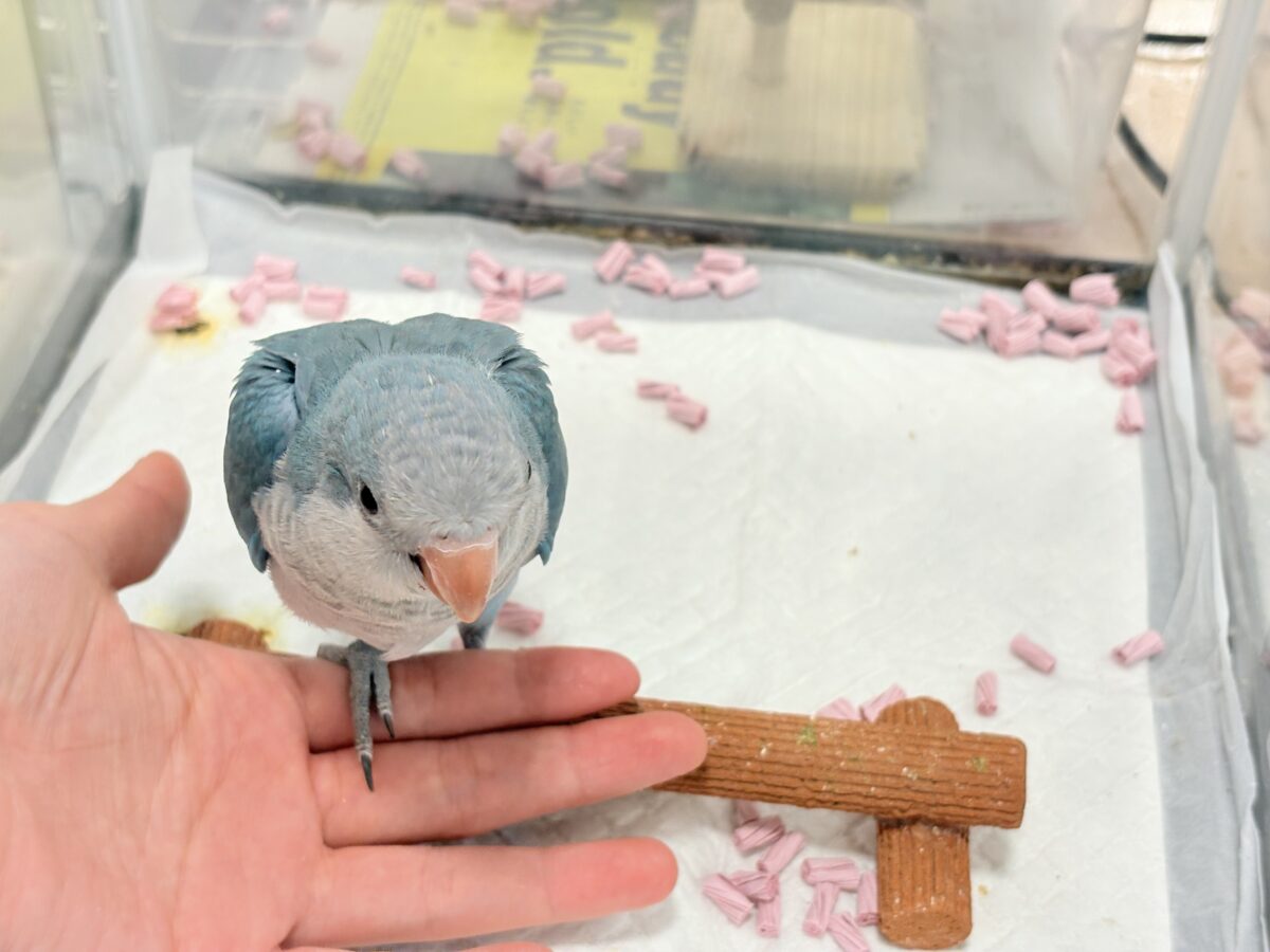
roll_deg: -1.7
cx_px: 635
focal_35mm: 52
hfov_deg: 36.8
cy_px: 476
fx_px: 1908
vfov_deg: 28.0
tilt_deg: -42.5
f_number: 1.6
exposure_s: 1/50
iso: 50
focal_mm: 5.96
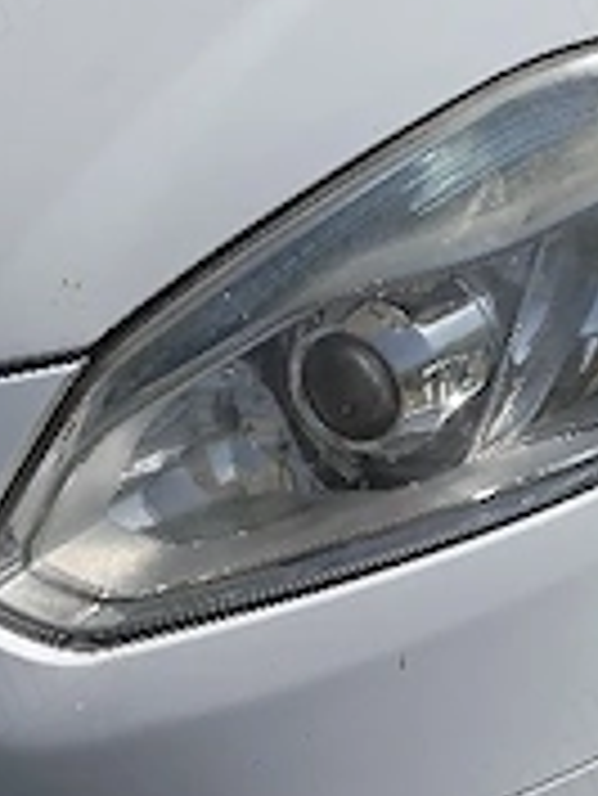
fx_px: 2393
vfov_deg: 18.6
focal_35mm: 104
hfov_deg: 13.4
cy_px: 72
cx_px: 908
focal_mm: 6.5
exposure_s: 1/2000
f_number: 1.4
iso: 10
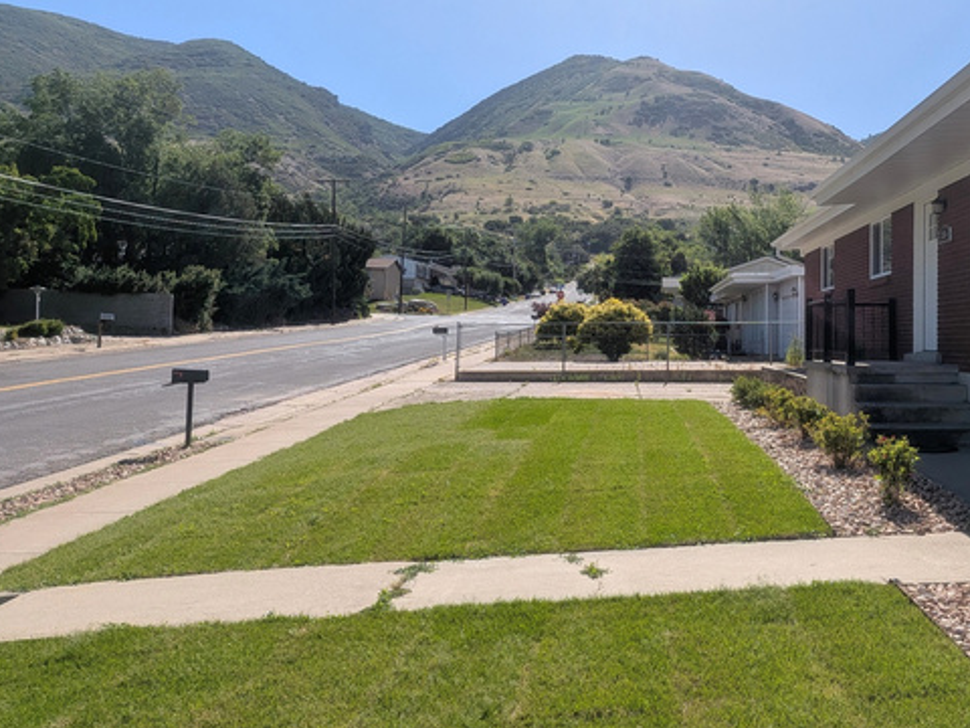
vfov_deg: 44.0
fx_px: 897
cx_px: 635
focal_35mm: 32
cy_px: 303
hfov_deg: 55.8
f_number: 1.7
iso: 29
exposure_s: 1/3690
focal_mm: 4.53
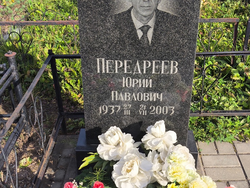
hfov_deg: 38.2
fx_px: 361
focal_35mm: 50
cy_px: 94
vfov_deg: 29.1
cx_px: 125
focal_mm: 4.71
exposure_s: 1/1201
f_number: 1.7
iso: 50
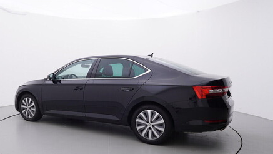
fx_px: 215
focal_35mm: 30
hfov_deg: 64.0
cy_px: 102
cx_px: 103
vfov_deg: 39.0
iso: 200
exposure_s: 1/80
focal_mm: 15
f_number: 5
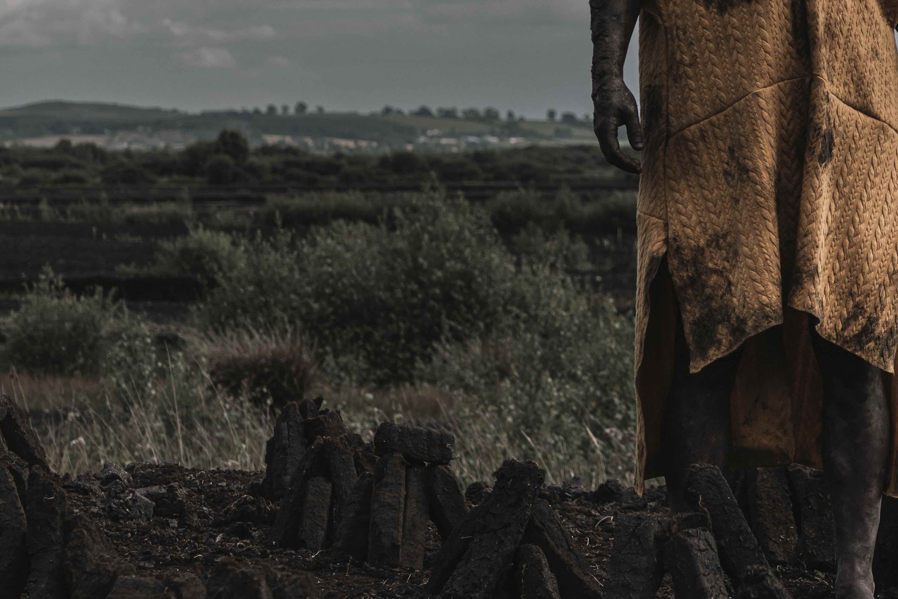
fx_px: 3592
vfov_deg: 9.5
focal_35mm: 144
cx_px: 717
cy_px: 23
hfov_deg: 14.2
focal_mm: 54
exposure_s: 1/320
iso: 100
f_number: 5
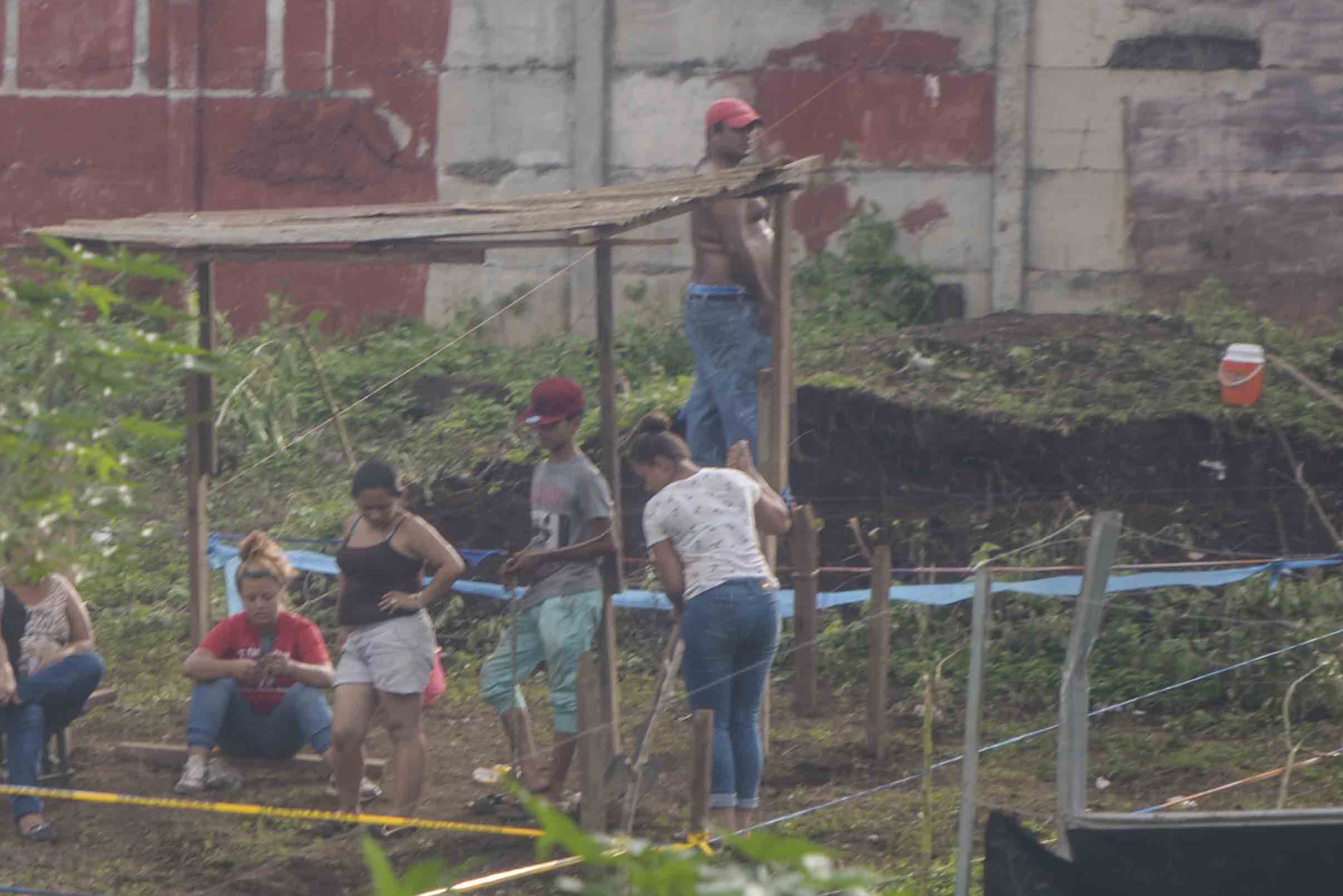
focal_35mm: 423
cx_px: -146
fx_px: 15785
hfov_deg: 4.9
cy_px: 721
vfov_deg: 3.3
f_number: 2.8
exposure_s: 1/200
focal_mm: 170
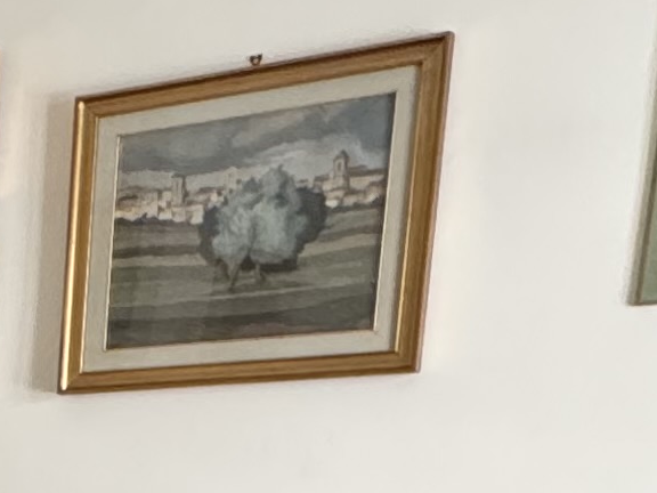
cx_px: -652
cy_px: 951
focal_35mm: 98
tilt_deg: -13.5
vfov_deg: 13.2
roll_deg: +2.2
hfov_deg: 15.8
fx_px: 1860
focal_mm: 2.22
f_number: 2.2
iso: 320
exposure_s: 1/87
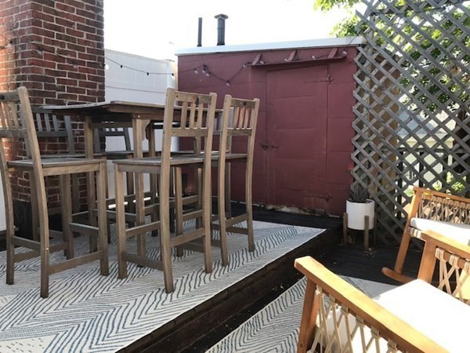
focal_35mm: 28
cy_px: 176
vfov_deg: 49.7
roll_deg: -0.2
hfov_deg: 63.4
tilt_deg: -4.7
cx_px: 235
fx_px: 380
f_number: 1.8
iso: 20
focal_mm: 3.99
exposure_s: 1/281
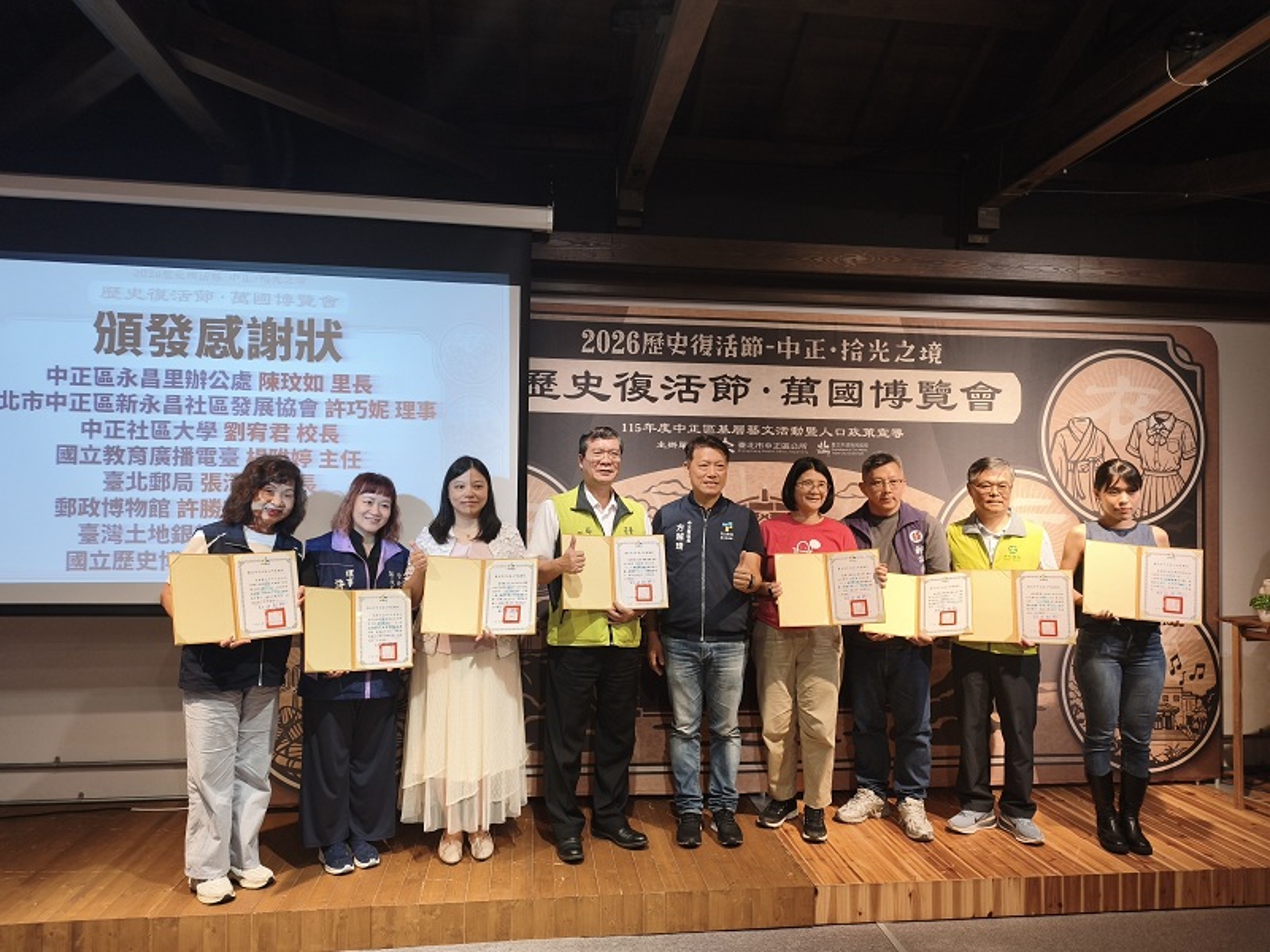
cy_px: 476
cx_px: 635
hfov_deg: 73.9
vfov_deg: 58.9
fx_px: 844
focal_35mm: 23
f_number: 1.62
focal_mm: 6.45
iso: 250
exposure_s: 1/60
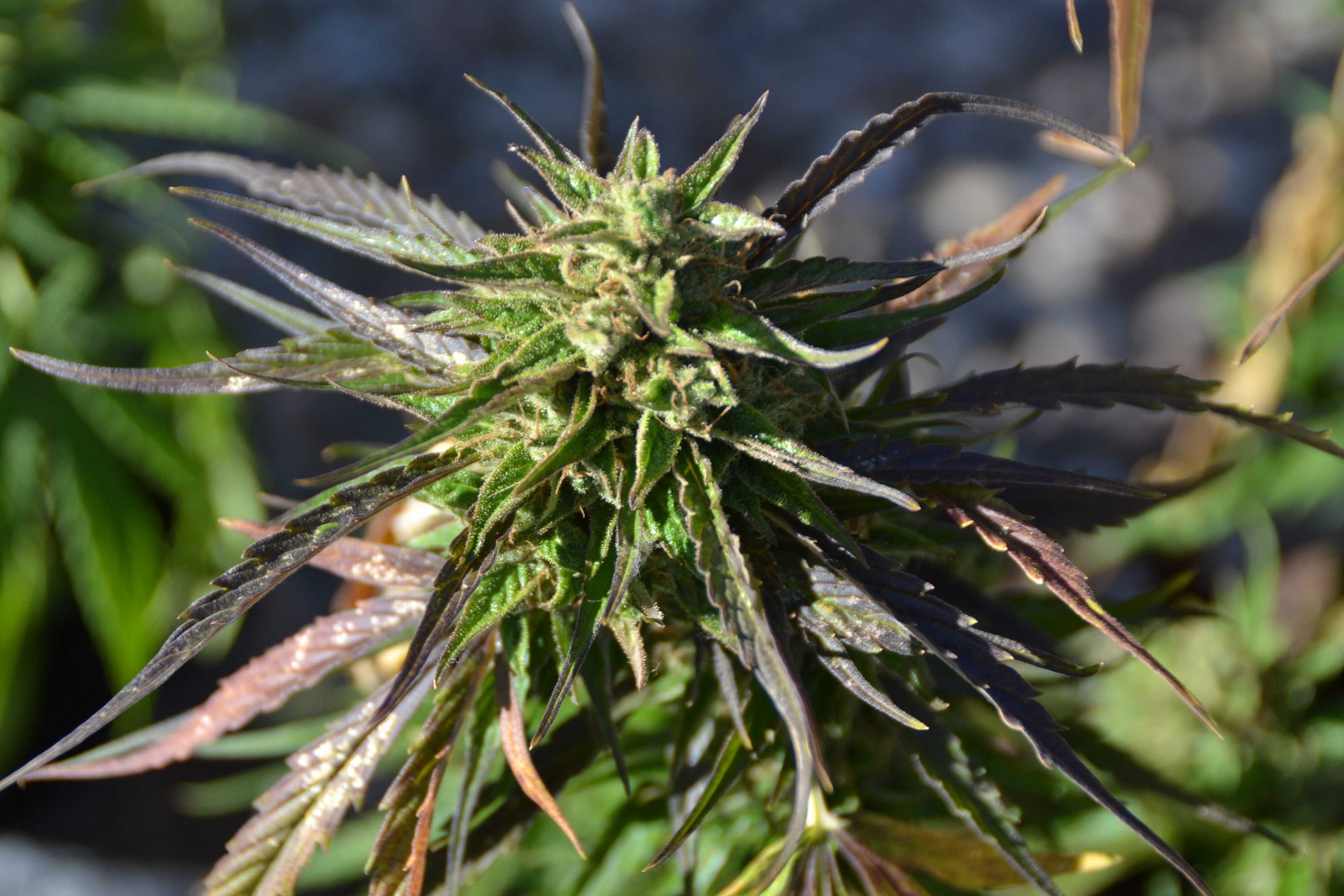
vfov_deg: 13.3
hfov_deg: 19.8
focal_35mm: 103
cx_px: 667
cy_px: 447
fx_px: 3845
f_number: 5.6
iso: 250
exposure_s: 1/500
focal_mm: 68
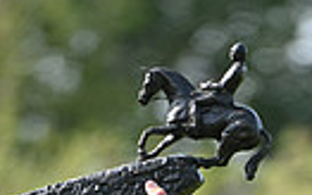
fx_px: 13483
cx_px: 266
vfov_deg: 0.8
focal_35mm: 1585
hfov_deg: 1.3
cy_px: 571
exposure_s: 1/1250
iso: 720
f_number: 4.5
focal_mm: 350
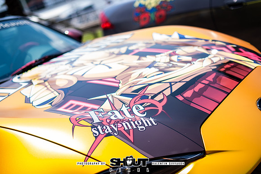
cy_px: 87
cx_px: 130
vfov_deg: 27.0
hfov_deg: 39.6
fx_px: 363
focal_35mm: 50
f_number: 2
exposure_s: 1/1600
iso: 50
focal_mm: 50
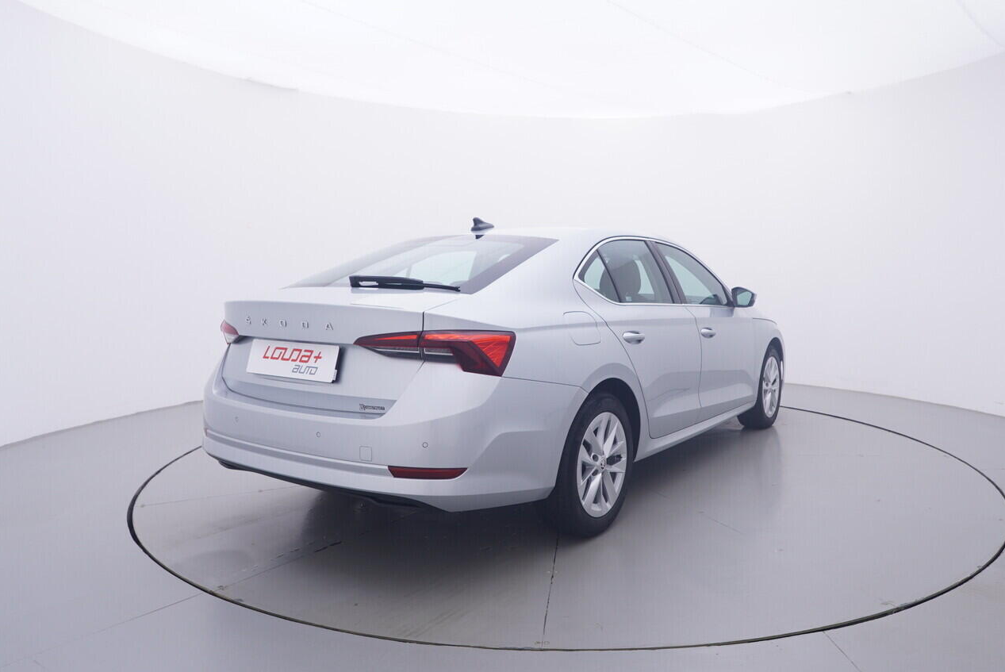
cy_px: 312
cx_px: 569
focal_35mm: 26
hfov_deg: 69.9
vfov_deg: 50.3
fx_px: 714
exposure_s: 1/80
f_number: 5
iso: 200
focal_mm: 15
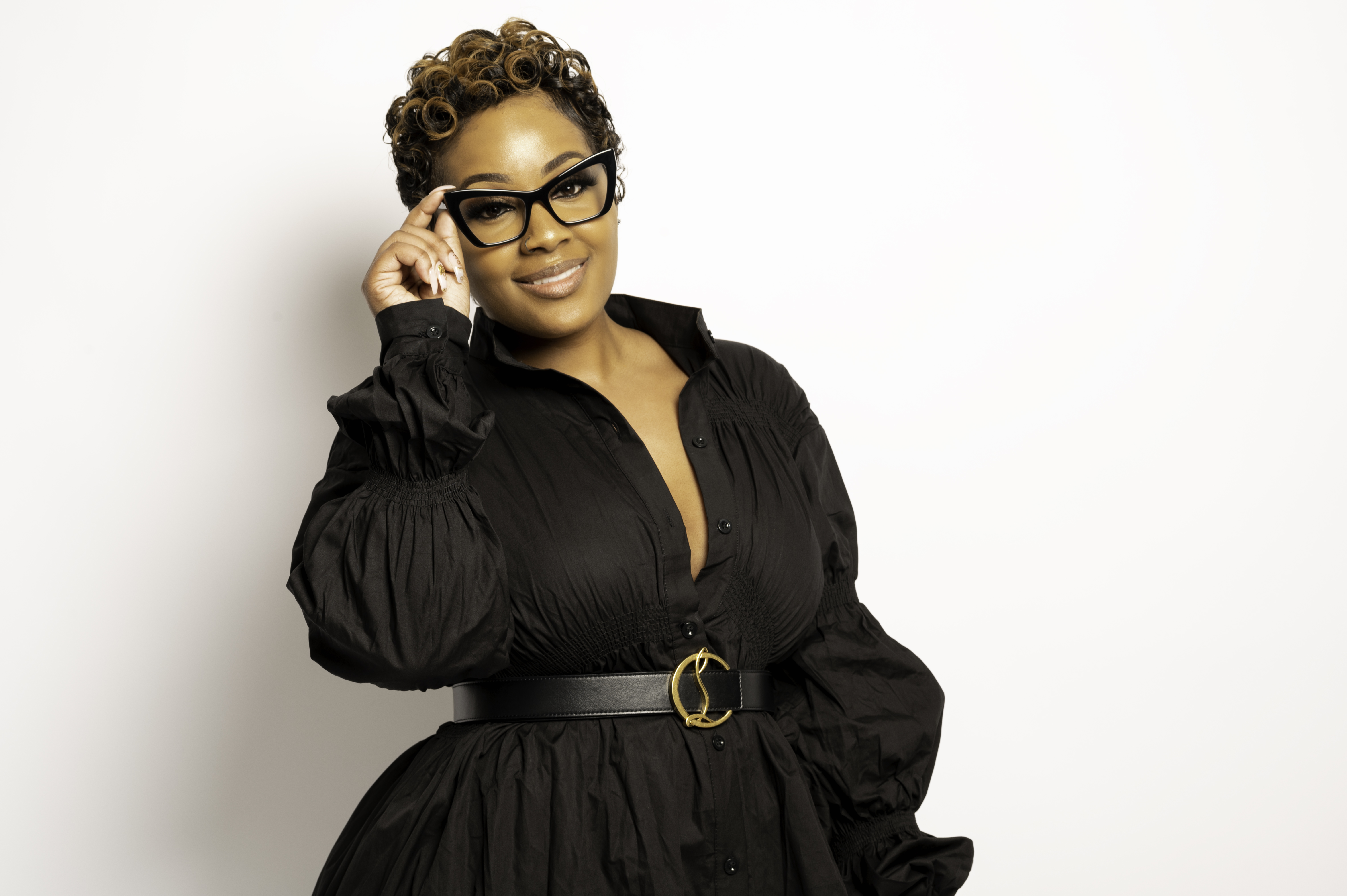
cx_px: 674
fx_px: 3178
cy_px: 448
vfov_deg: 16.1
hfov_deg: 23.9
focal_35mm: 85
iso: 100
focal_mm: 85
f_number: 9
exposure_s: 1/125
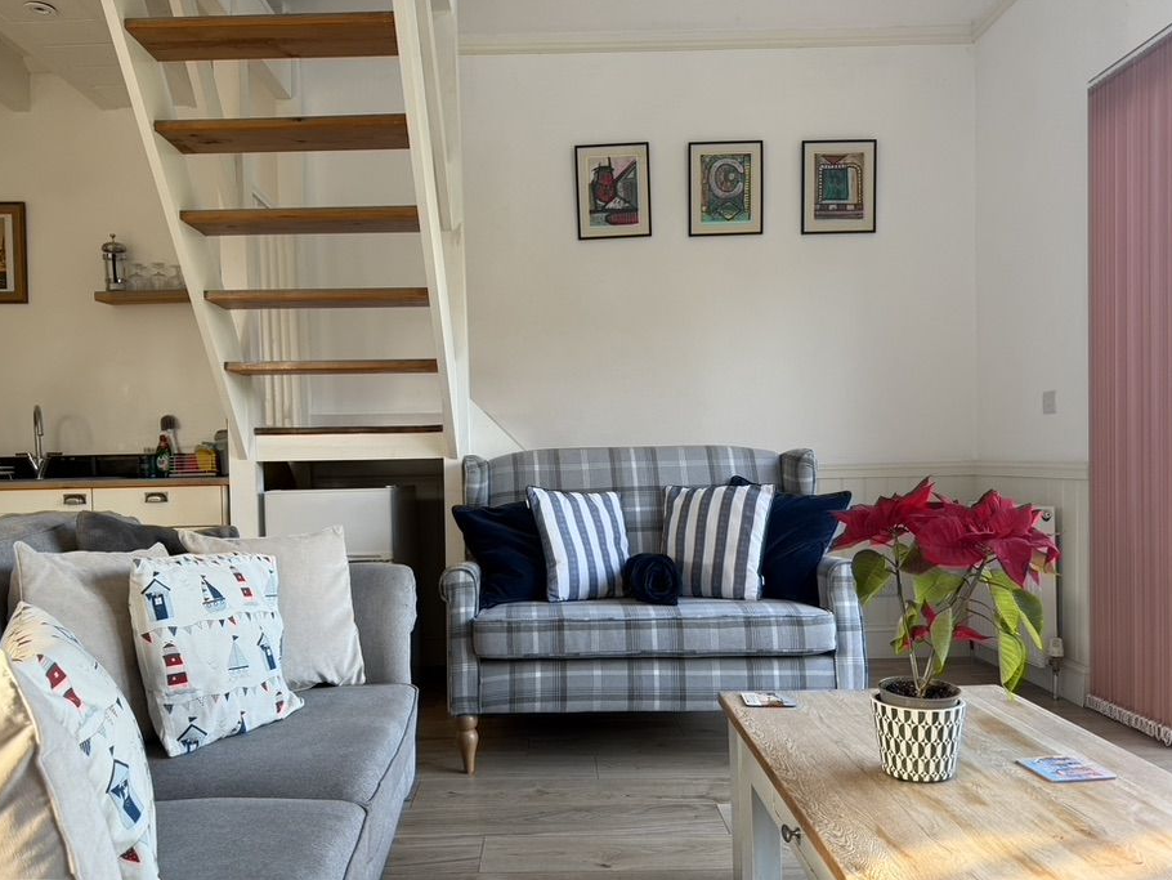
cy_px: 491
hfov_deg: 65.2
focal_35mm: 27
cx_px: 549
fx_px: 914
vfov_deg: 51.3
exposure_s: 1/121
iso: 125
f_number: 1.78
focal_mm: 6.76
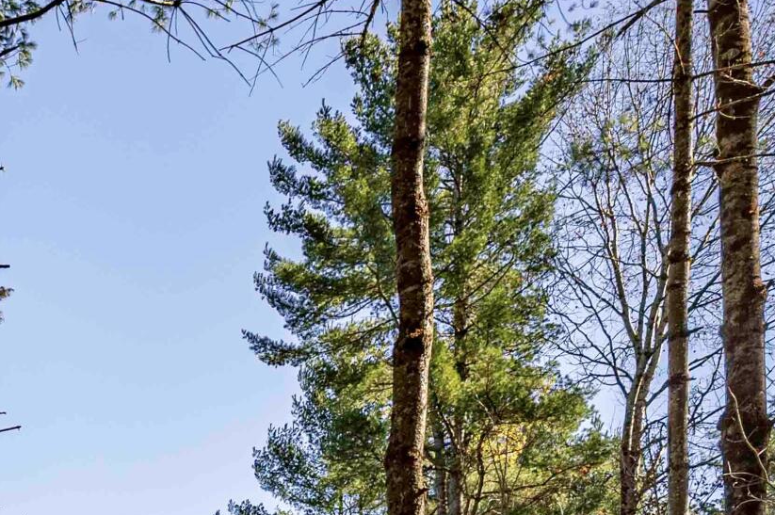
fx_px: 1333
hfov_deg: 26.5
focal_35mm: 62
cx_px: -277
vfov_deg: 18.1
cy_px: 886
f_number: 7.1
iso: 200
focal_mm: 17
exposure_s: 1/500
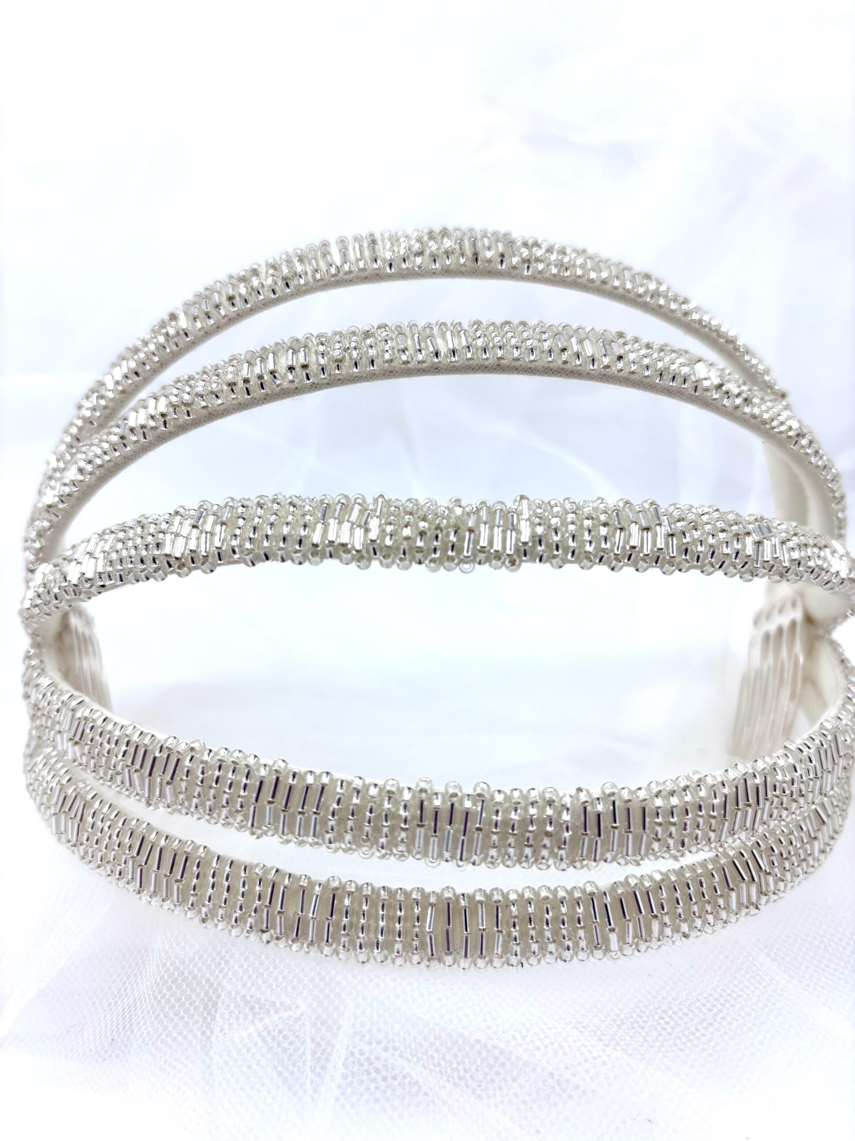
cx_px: 428
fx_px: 856
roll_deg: -3.5
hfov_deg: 53.1
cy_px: 570
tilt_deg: -38.8
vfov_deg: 67.3
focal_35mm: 26
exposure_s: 1/1590
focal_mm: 5.96
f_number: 1.6
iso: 50
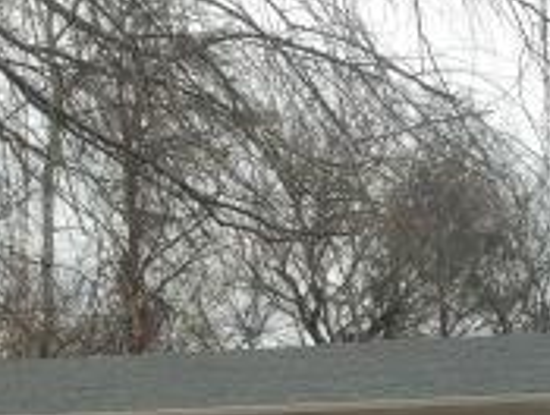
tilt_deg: +1.2
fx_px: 1528
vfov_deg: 14.5
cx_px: 38
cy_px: 616
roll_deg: +1.0
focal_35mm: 96
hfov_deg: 19.9
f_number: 2.2
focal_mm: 4.15
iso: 32
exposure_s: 1/257
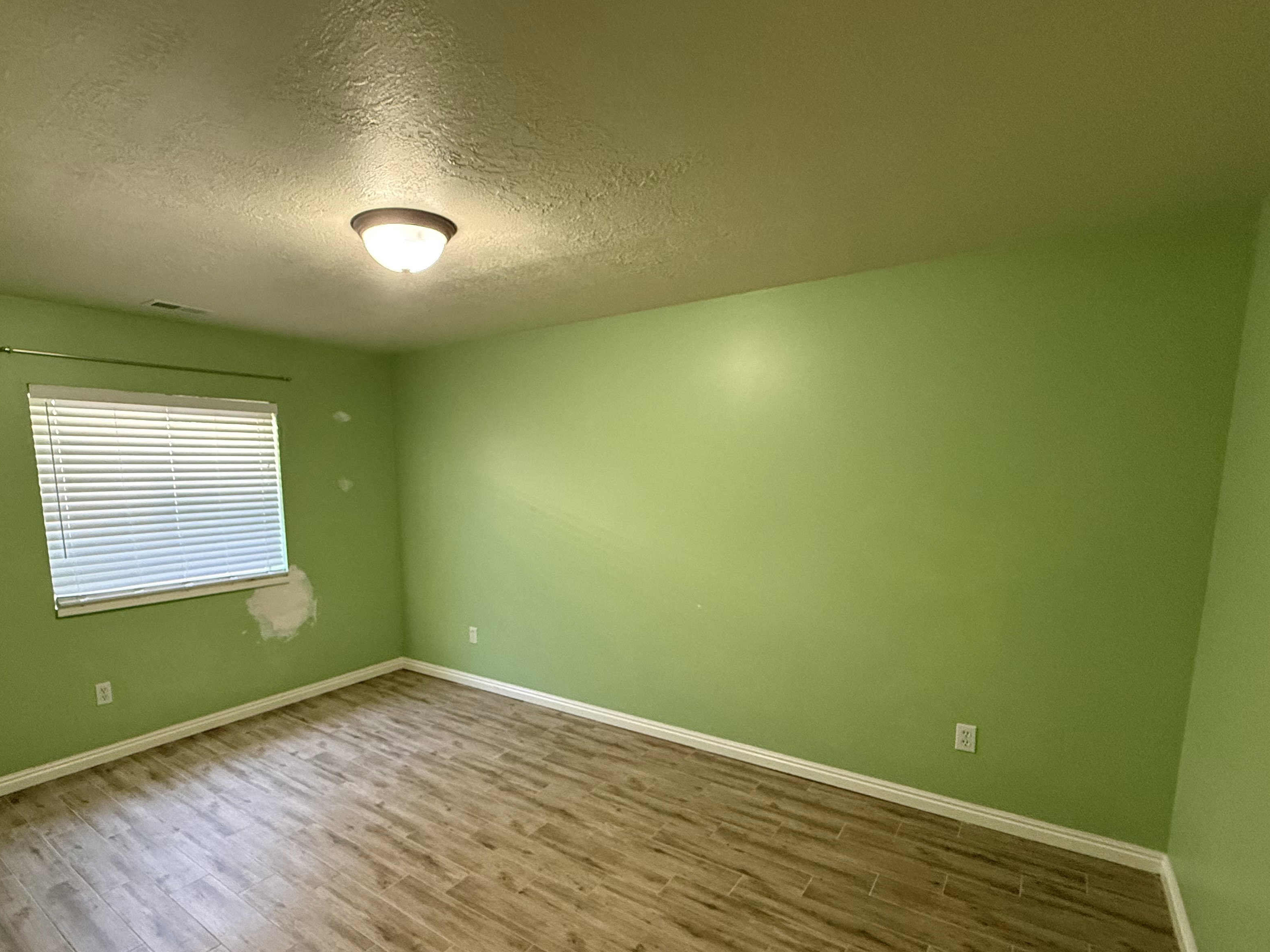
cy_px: 567
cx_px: 542
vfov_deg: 70.9
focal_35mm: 18
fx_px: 660
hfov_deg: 87.2
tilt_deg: -7.7
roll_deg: +0.9
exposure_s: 1/60
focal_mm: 2.22
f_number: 2.2
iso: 500
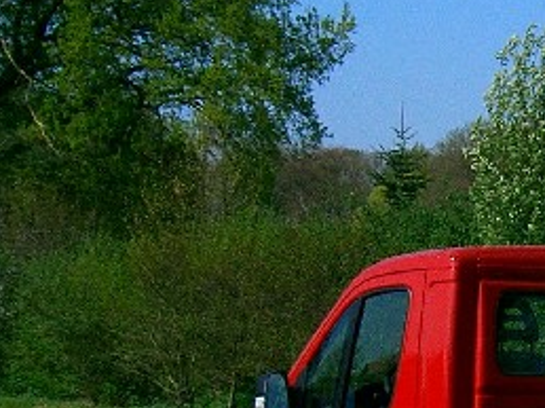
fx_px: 1903
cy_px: 266
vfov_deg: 12.2
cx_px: 773
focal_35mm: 121
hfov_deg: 15.3
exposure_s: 1/1250
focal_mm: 8
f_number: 4.8
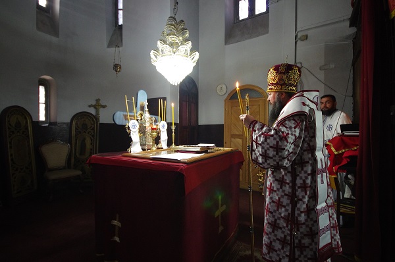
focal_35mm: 16
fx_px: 181
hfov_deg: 95.1
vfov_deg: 71.9
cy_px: 131
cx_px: 198
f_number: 4
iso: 1600
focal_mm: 11
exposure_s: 1/25
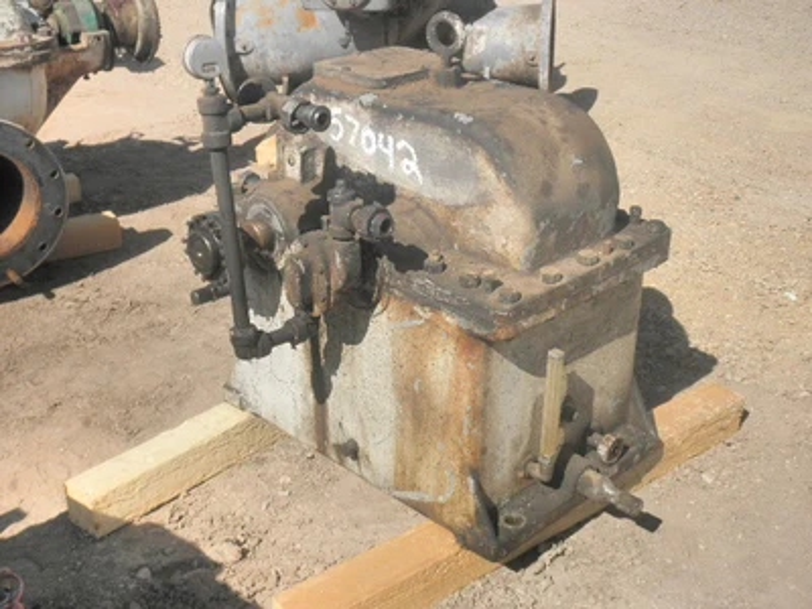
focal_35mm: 44
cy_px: 304
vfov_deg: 32.9
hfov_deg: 42.9
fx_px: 1032
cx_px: 406
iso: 64
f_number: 9.6
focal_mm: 7.9
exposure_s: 1/125
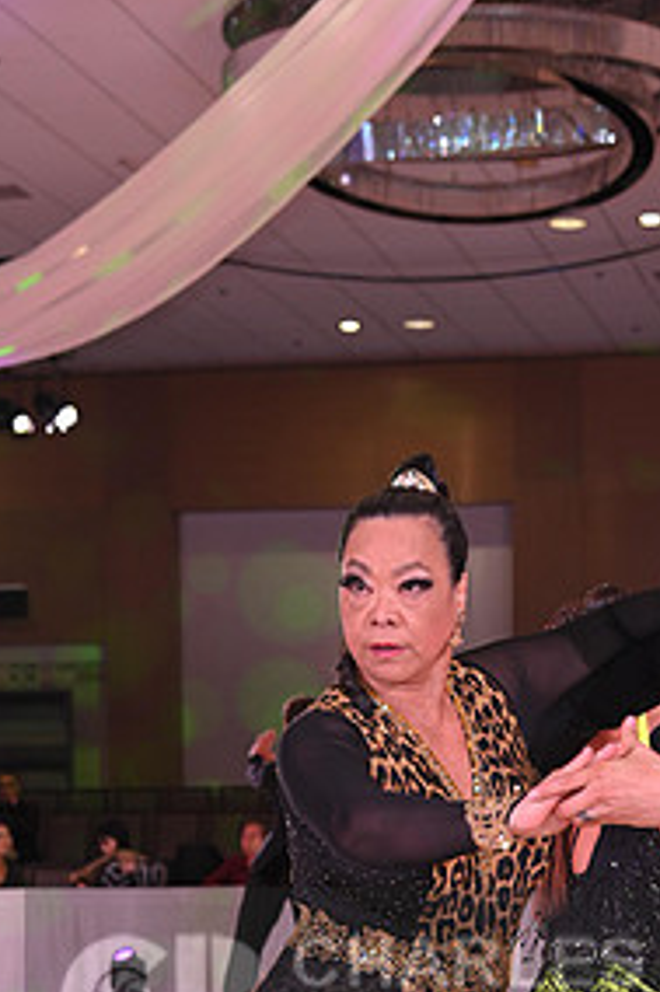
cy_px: 1006
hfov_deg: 13.9
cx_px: 508
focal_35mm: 98
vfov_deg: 20.1
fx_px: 2698
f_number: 5.6
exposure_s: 1/200
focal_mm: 48
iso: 1000
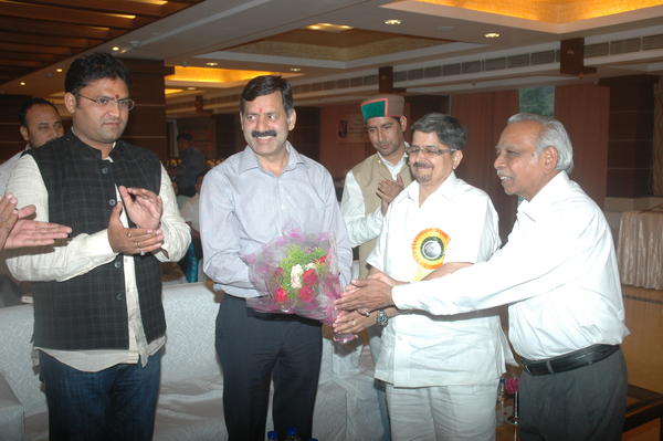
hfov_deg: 51.3
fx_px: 690
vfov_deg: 35.4
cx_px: 332
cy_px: 220
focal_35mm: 38
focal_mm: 25
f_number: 4.5
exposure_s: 1/60
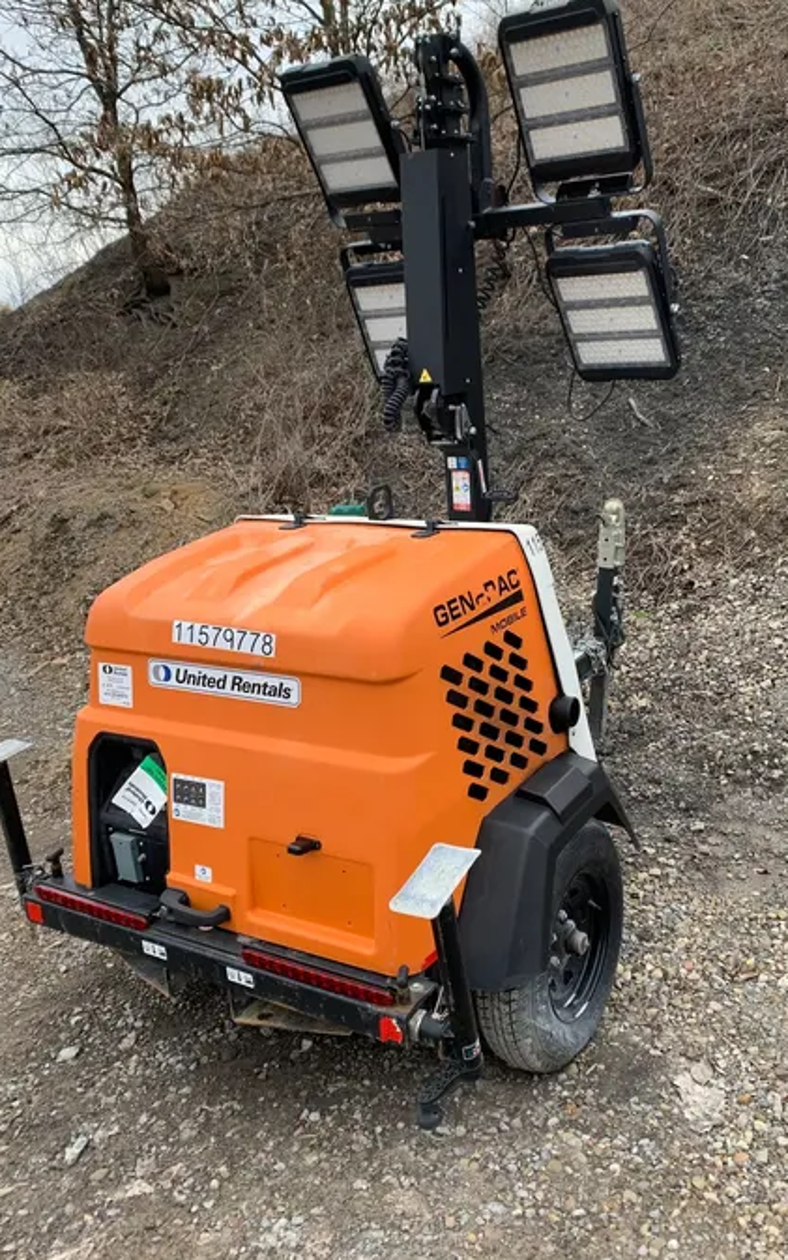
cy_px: 608
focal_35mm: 30
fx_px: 1030
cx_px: 474
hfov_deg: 41.7
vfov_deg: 62.9
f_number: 1.8
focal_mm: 4.25
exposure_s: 1/122
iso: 32
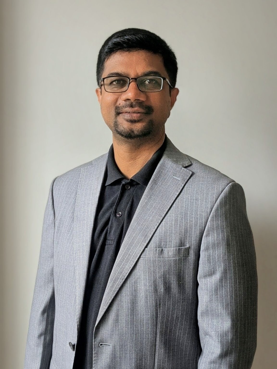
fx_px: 288
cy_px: 184
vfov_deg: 65.3
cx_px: 138
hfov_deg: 51.4
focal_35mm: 27
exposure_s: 1/25
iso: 166
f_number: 1.73
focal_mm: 4.38
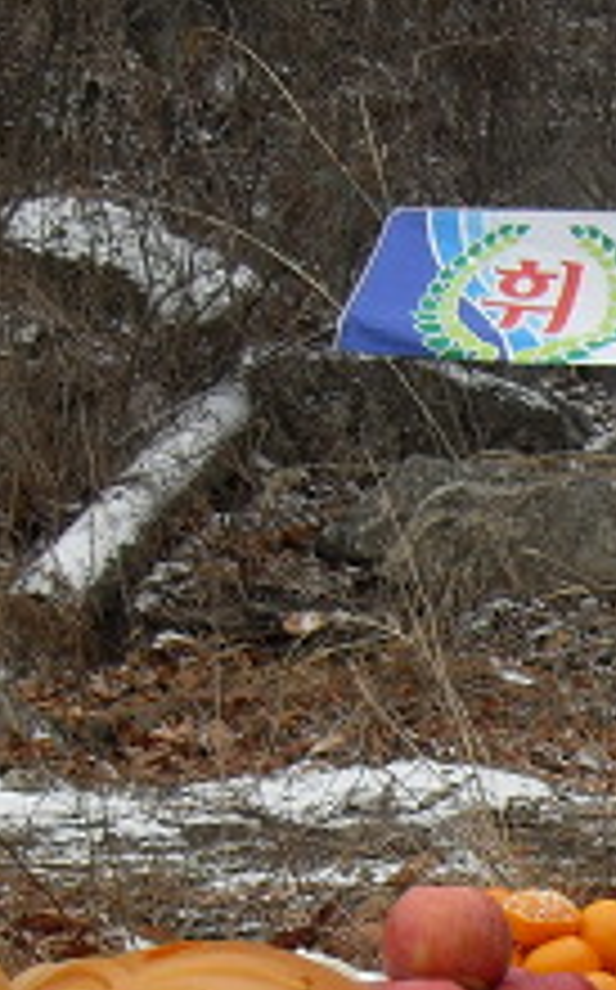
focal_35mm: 103
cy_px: 884
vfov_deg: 19.8
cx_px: 850
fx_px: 2774
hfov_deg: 12.2
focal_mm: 6.3
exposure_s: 1/250
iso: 80
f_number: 2.8
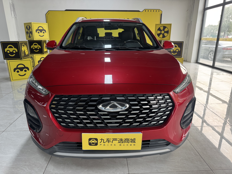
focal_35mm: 24
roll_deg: +0.4
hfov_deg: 71.6
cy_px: 87
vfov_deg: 56.8
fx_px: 161
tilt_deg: -16.8
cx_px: 116
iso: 160
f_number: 1.78
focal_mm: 6.76
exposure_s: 1/100
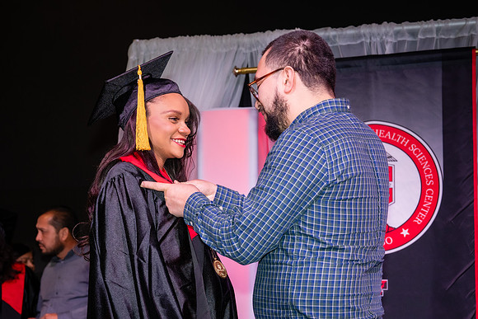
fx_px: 1283
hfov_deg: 21.1
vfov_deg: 14.2
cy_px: 192
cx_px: 243
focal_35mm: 97
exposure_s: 1/160
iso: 800
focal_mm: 70
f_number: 5.6
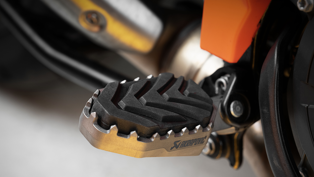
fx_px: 783
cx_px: 163
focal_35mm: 94
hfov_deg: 22.7
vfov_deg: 12.8
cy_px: 125
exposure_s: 1/80
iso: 400
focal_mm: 70
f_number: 5.6
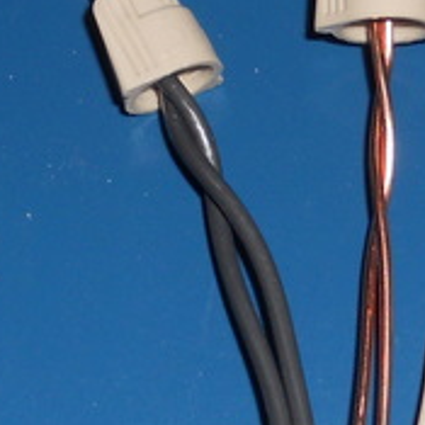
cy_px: 104
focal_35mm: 49
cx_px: 362
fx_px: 681
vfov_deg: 33.9
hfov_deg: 33.3
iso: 80
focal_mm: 4.9
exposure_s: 1/25
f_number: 8
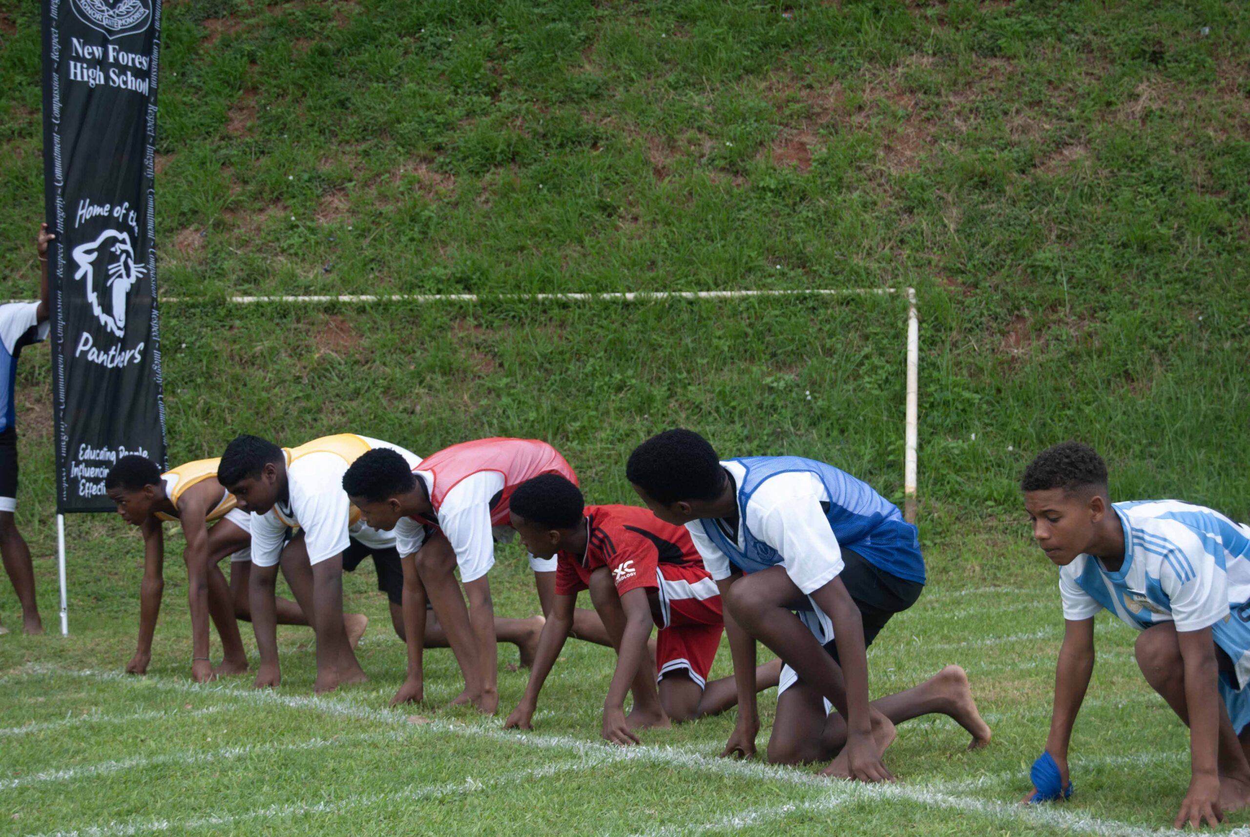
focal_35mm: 72
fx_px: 2503
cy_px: 418
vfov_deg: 19.0
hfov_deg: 28.0
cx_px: 625
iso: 160
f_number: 5.6
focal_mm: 48
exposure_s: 1/125
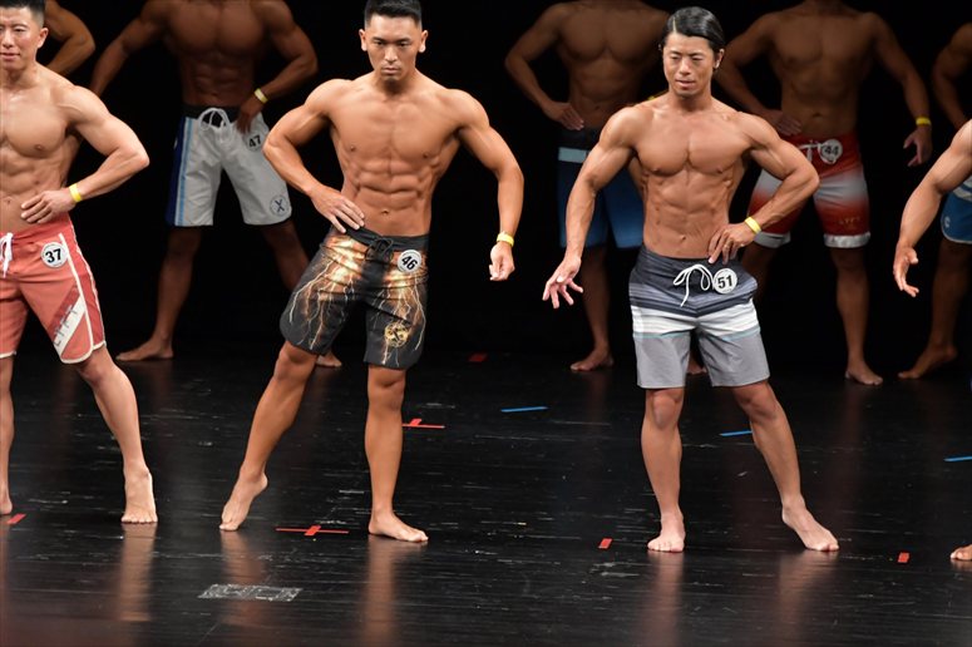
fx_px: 7691
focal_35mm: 285
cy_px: 324
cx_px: 486
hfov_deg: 7.2
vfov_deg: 4.8
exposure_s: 1/400
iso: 3200
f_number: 5.6
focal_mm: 190
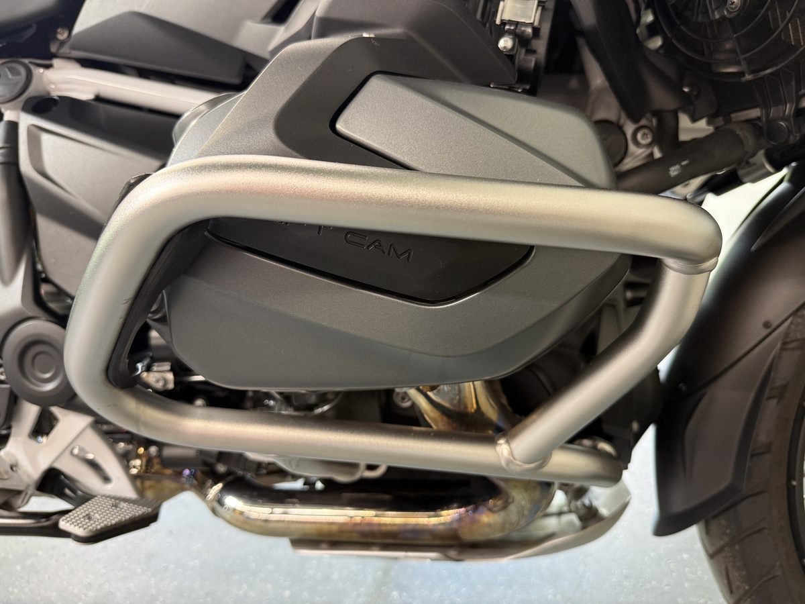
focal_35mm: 24
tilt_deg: -17.4
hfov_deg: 71.6
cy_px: 302
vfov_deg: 56.8
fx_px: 558
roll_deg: +1.9
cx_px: 402
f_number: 1.78
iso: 200
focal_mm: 6.76
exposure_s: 1/50
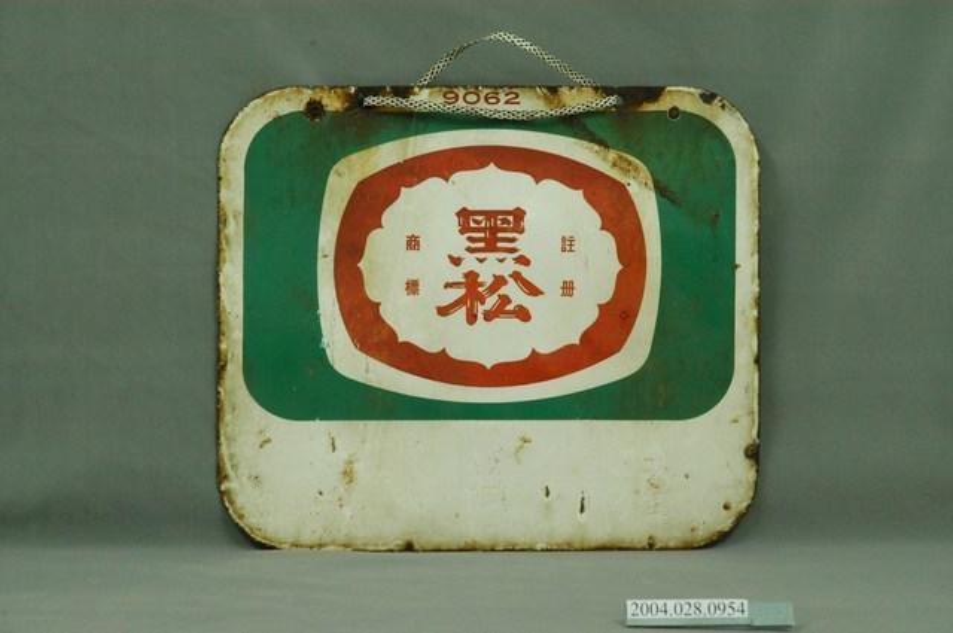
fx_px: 2776
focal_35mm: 105
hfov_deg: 19.5
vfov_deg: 13.0
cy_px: 316
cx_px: 476
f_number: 8
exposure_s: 1/10
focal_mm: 70
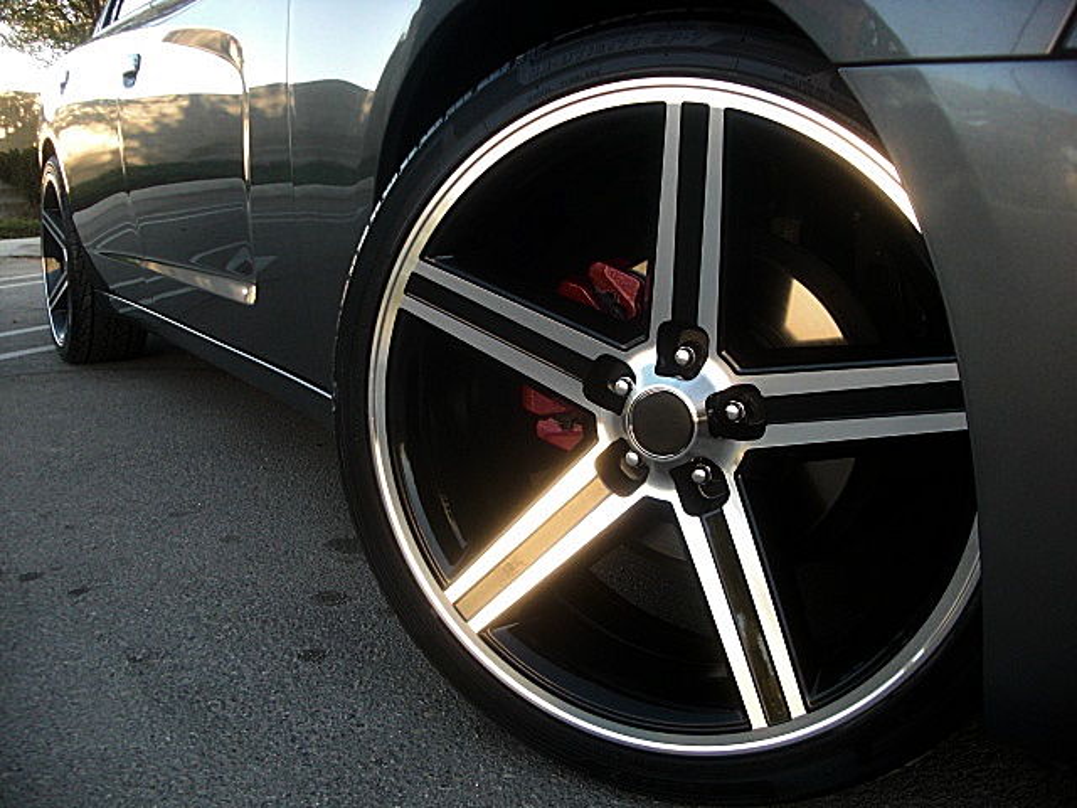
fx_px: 1120
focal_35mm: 36
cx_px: 538
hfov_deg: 51.4
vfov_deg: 39.7
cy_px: 404
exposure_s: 1/100
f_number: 2.8
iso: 100
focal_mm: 6.3
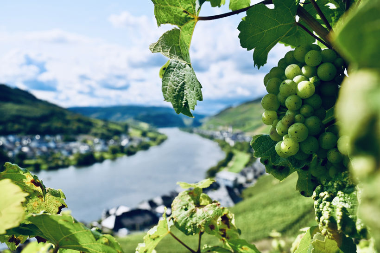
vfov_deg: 37.8
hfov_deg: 54.5
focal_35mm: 35
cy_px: 126
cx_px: 190
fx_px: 369
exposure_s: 1/400
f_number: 10
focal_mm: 35
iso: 200
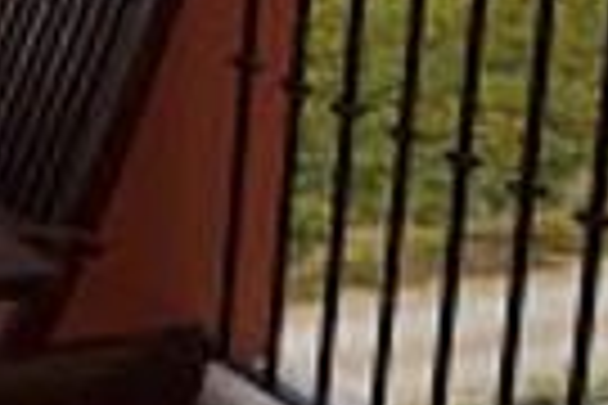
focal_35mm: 120
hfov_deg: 14.4
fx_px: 2027
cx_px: -576
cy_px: -277
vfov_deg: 10.8
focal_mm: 18
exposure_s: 1/250
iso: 400
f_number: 10
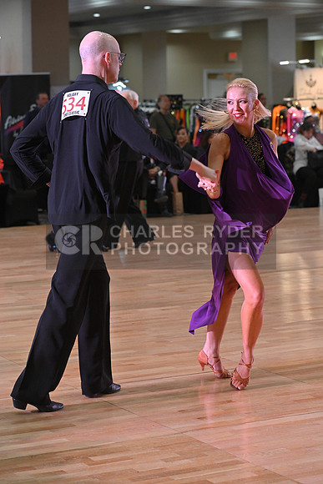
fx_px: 1278
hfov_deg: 14.4
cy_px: 242
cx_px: 162
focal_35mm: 95
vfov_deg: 21.5
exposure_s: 1/320
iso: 2500
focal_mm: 95
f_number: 5
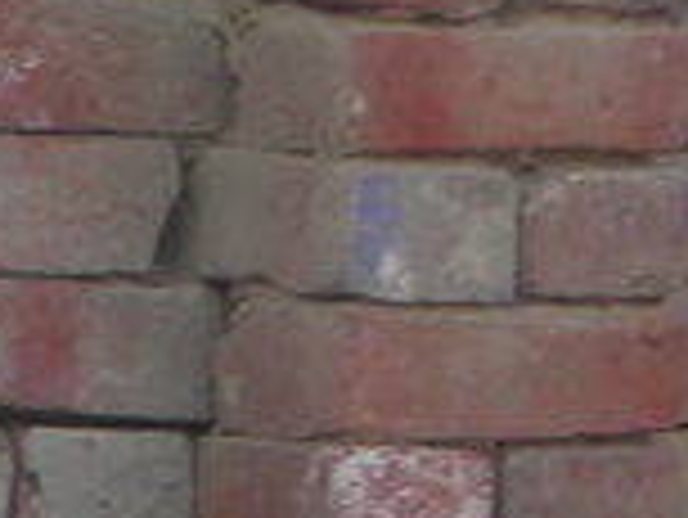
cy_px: 550
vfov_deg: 1.9
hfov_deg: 2.5
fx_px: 15455
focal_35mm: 777
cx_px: -1034
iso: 62
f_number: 5.3
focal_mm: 19.2
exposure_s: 1/30
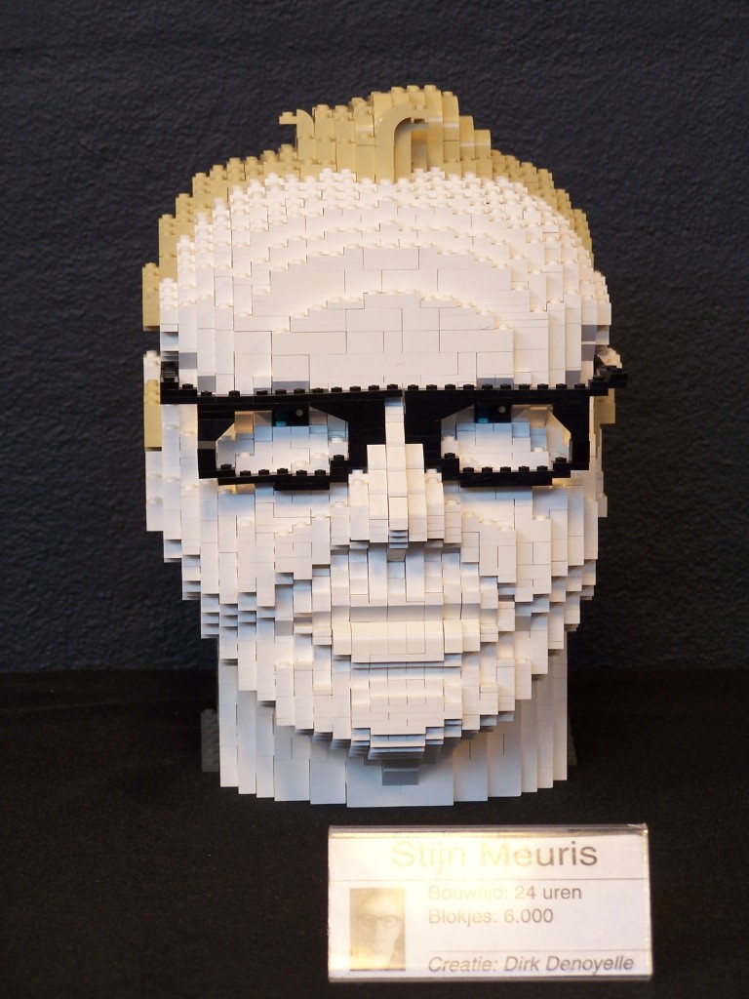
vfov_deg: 15.4
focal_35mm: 128
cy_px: 500
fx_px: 3693
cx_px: 374
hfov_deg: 11.6
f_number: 3.2
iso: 80
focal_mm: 21.2
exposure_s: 1/3
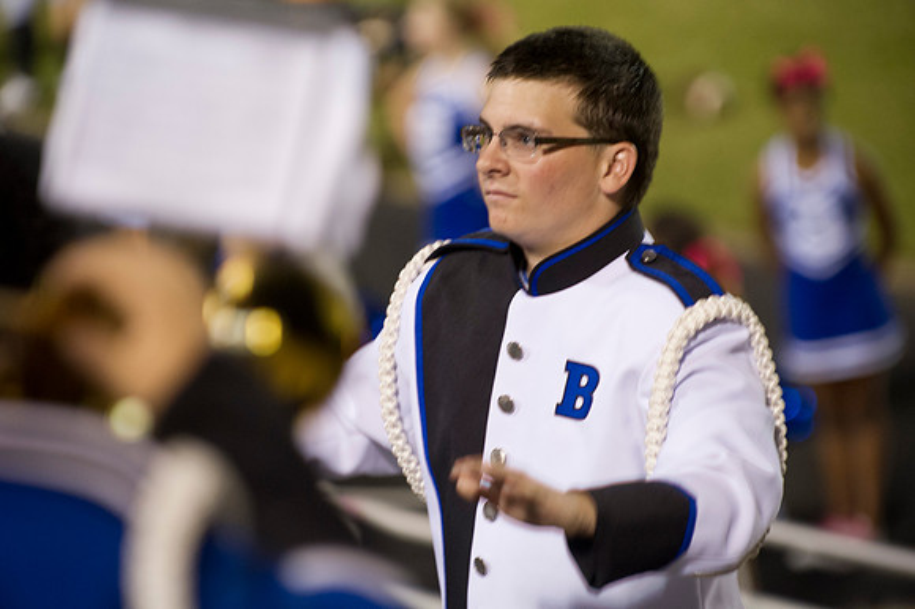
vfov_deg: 5.5
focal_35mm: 250
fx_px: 6350
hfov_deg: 8.2
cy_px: 304
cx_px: 458
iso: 4000
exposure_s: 1/80
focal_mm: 250
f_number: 4
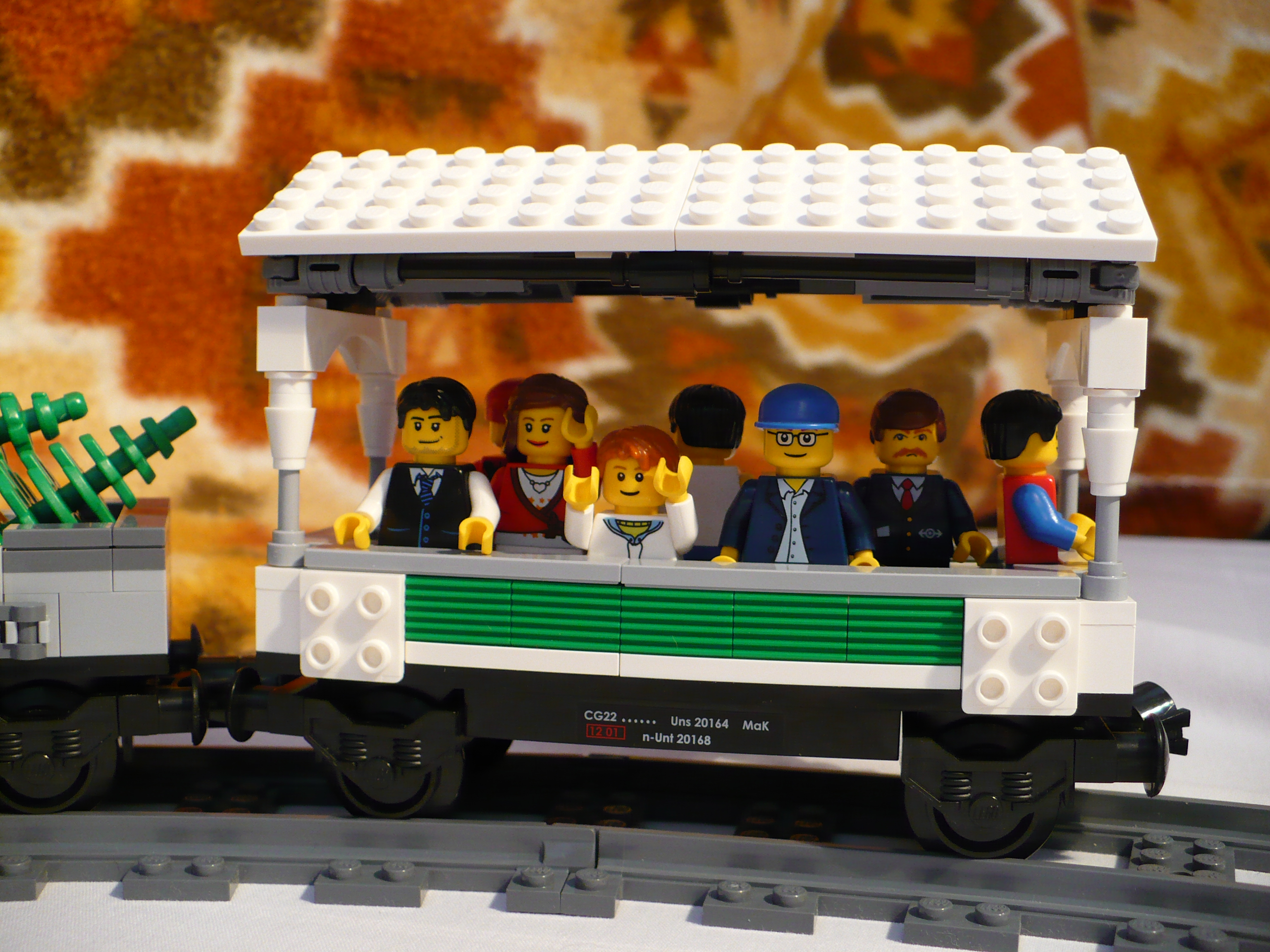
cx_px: 635
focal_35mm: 37
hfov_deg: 50.1
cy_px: 476
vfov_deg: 38.7
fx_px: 1357
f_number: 2.8
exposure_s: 1/15
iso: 200
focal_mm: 6.1
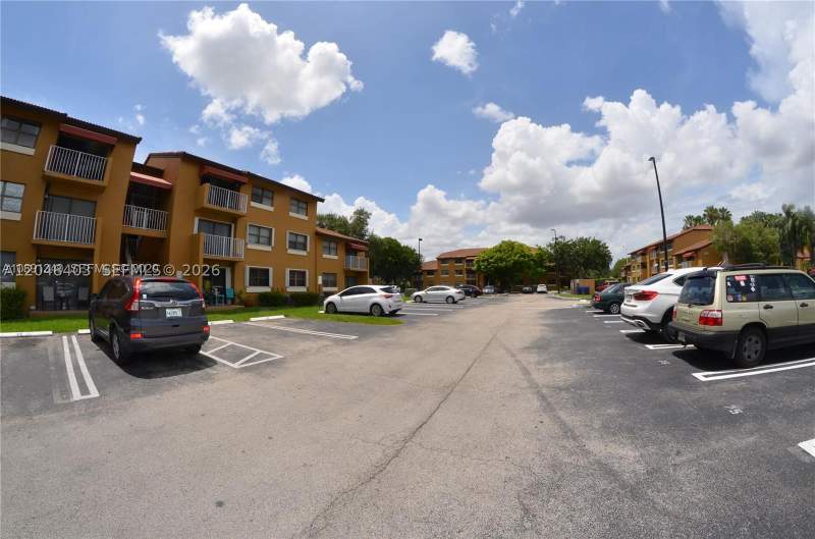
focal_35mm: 12
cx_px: 408
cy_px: 270
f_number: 16
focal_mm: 8
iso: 100
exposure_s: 1/200
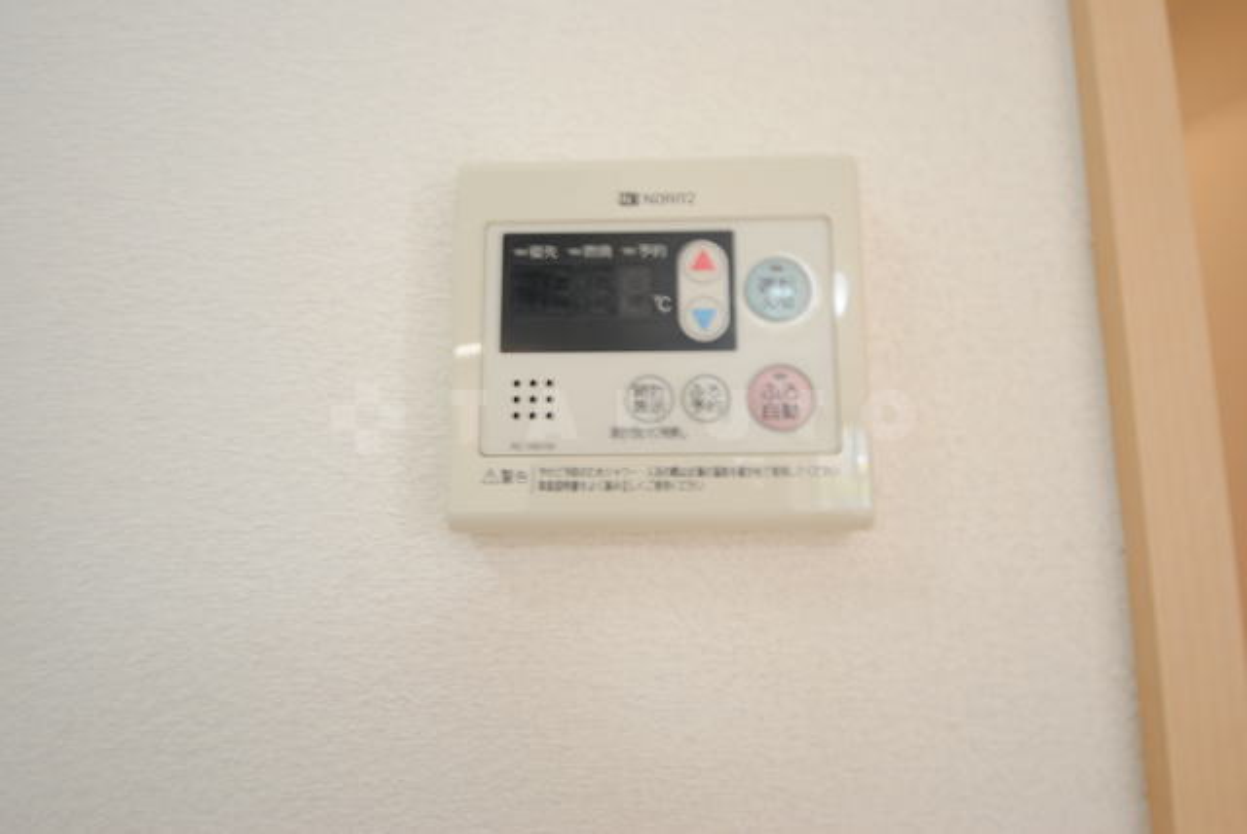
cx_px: 624
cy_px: 417
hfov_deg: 85.4
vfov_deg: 63.3
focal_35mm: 20
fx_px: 676
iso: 100
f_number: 5
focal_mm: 13
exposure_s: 1/6
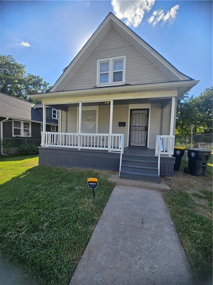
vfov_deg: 106.2
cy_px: 142
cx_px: 106
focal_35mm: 13
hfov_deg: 89.9
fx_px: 107
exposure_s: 1/1550
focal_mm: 2.2
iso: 50
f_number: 2.2
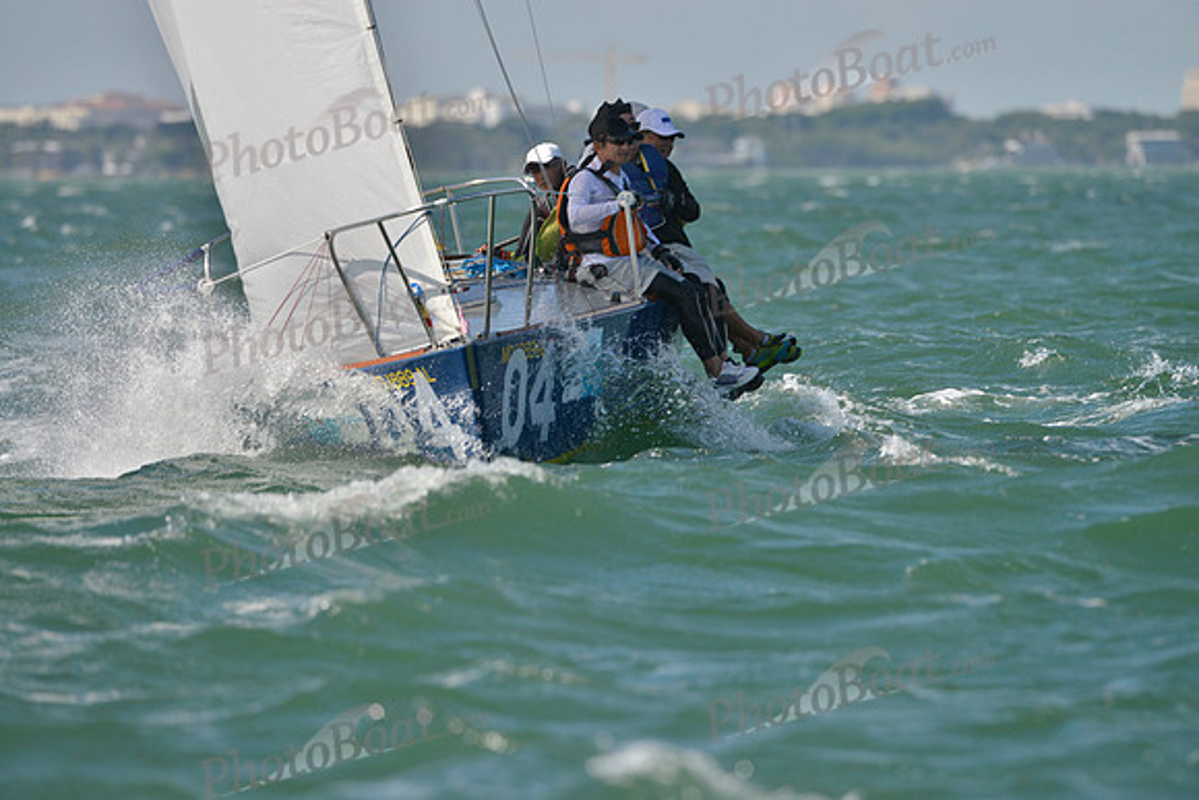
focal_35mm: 400
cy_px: 400
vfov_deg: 3.4
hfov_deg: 5.2
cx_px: 600
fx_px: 13325
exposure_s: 1/1600
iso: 280
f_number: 6.3
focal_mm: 400
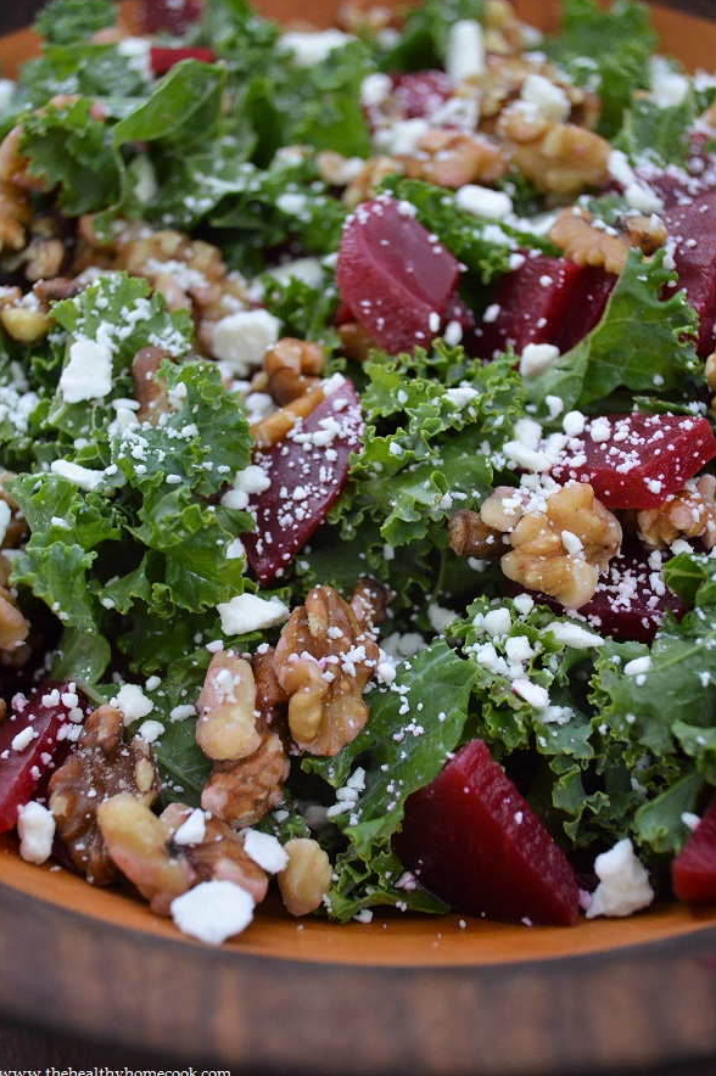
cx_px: 352
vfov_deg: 40.4
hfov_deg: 27.5
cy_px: 545
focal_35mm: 49
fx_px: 1464
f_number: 4.8
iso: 1600
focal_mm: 32
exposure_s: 1/500
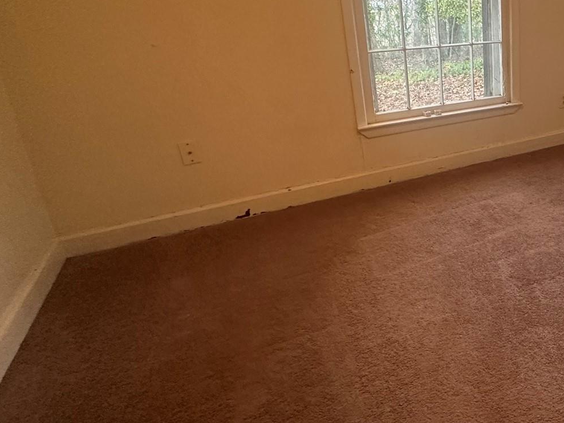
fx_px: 473
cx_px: 554
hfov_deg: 50.8
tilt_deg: -18.1
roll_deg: -1.5
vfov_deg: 46.8
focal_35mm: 29
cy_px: 115
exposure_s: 1/60
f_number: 2.2
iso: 320
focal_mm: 2.22
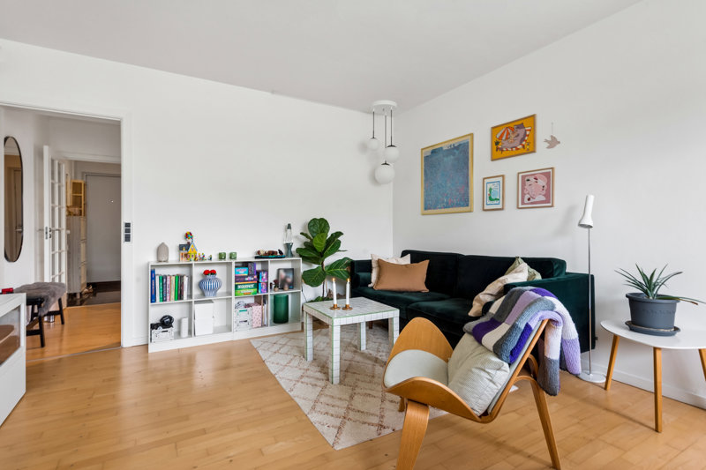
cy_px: 235
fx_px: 353
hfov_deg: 90.0
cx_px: 353
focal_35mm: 18
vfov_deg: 67.4
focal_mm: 18
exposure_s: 1/8
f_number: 10
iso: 250
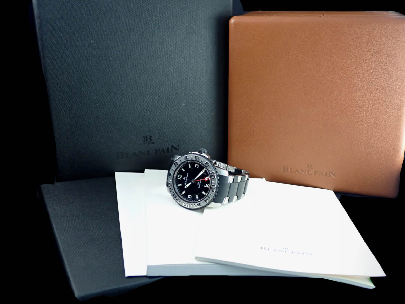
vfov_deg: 37.7
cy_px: 152
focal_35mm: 38
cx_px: 202
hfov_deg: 49.0
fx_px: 445
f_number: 2.7
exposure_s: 1/40
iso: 400
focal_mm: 6.83
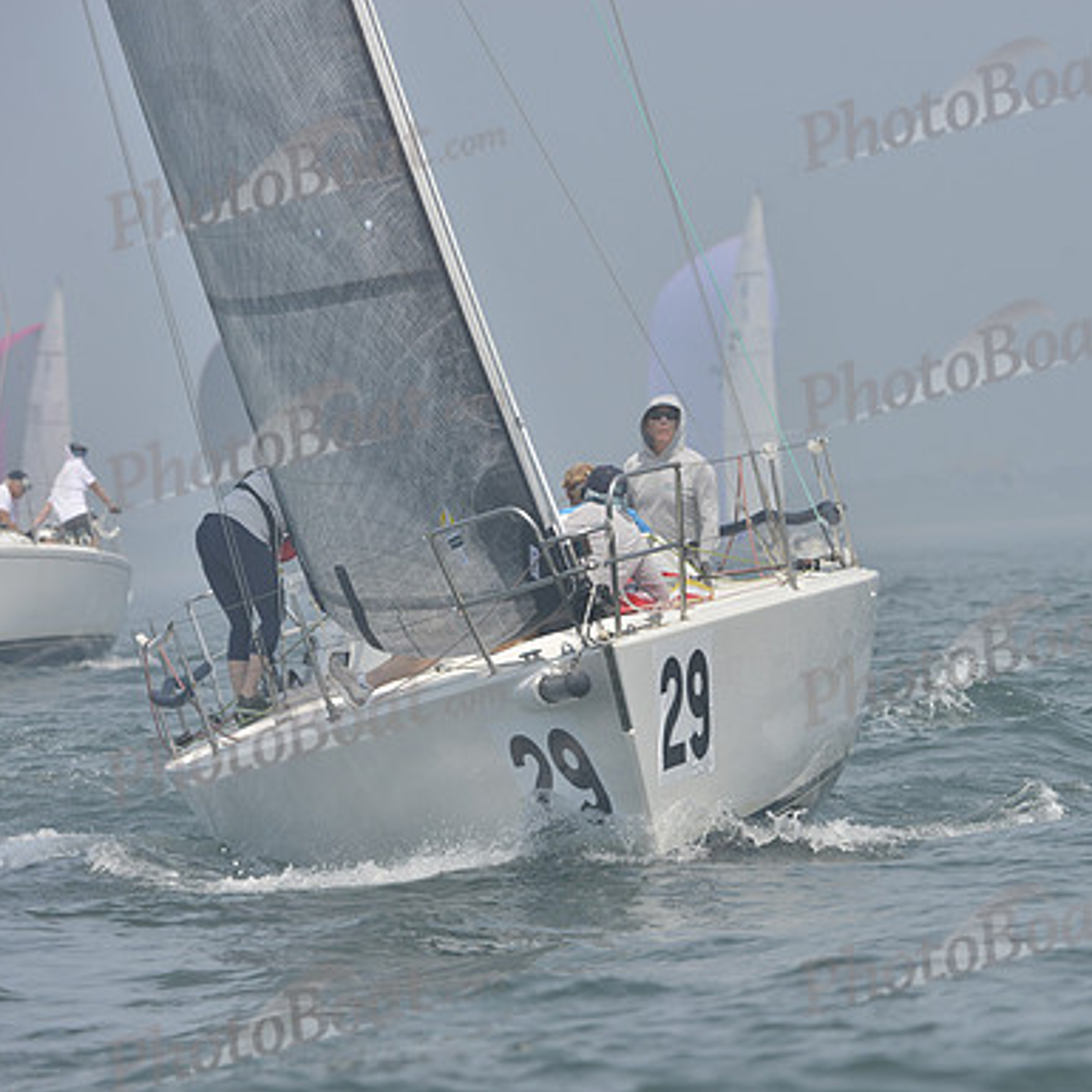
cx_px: 655
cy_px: 546
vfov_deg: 4.9
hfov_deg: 4.9
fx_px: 12813
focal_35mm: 359
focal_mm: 280
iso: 280
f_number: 8
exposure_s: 1/1000
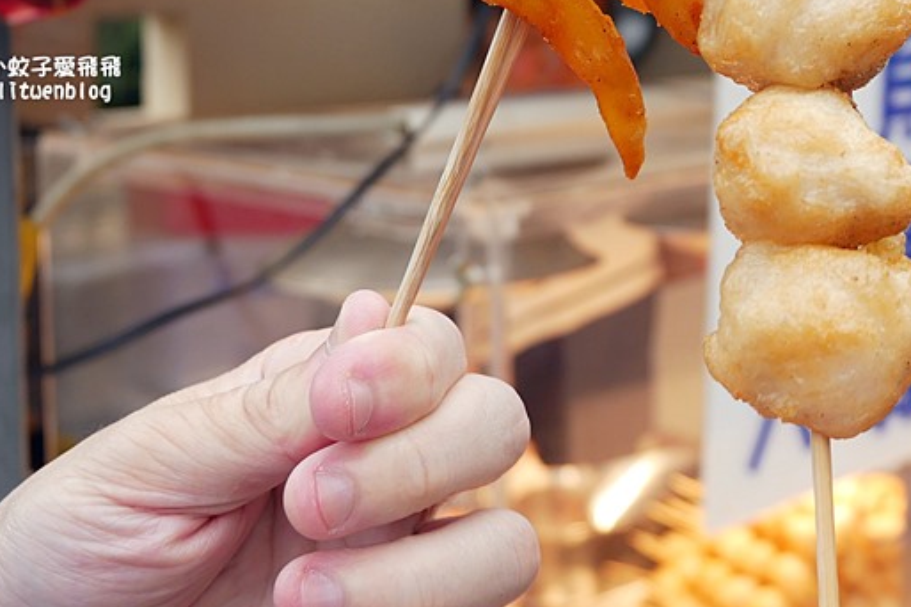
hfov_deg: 28.9
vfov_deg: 19.5
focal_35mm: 69
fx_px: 1746
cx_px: 664
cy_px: 93
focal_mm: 17
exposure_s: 1/320
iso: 200
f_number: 4.1
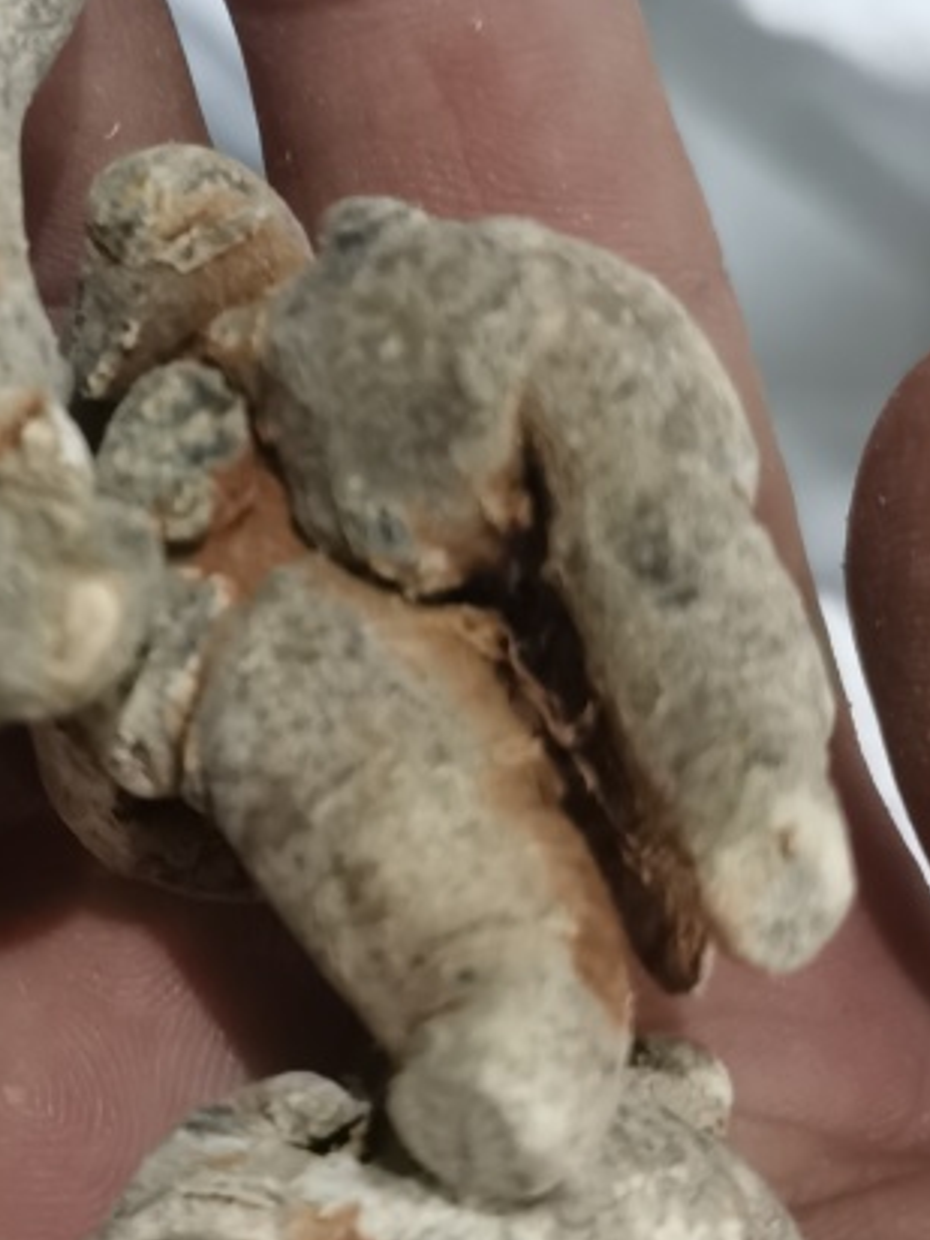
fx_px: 2508
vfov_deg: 27.7
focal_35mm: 70
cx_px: 208
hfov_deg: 20.8
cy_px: 465
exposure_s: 1/33.3
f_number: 1.8
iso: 640
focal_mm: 5.58
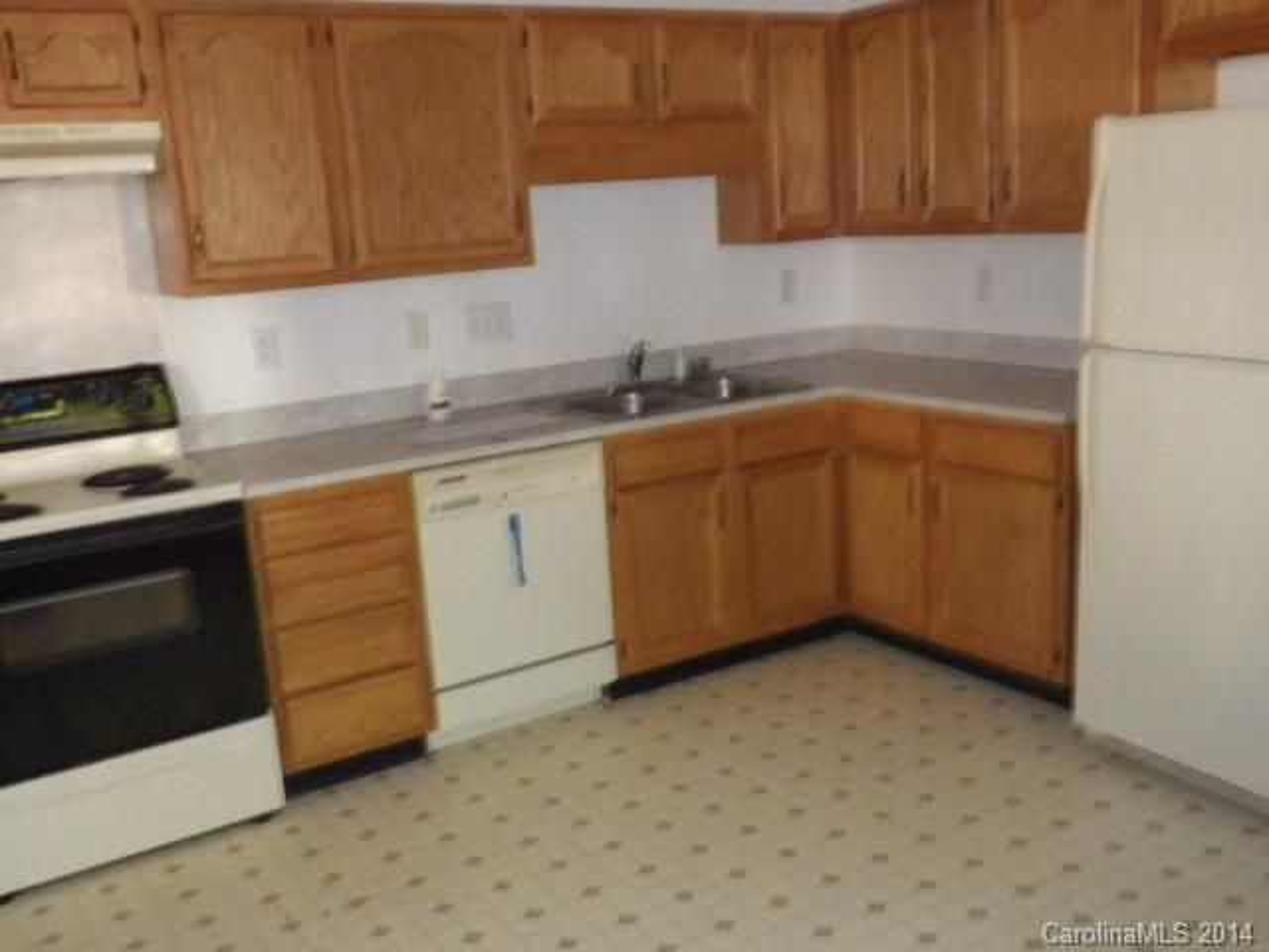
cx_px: 634
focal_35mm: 34
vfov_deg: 41.8
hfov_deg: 54.0
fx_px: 1246
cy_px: 476
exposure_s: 1/50
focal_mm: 6.1
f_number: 3.8
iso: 1600
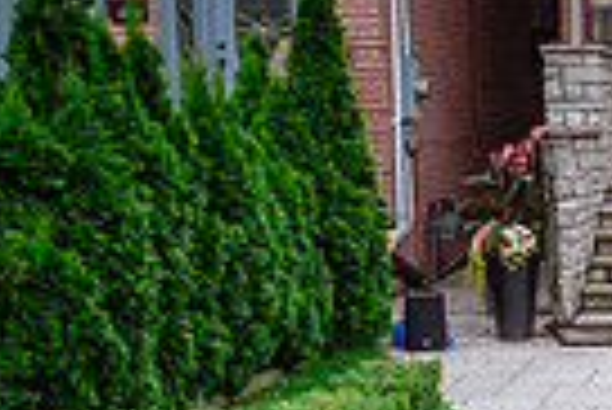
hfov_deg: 18.5
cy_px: 403
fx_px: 1770
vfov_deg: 13.0
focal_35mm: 104
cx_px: 756
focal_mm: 16
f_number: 2.8
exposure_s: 1/200
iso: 500
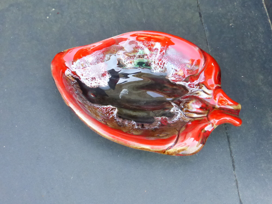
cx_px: 136
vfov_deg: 31.5
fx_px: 361
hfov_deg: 41.2
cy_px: 102
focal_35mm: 46
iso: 1000
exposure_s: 1/250
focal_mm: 7.9
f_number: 4.1
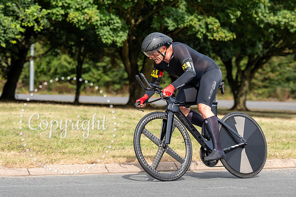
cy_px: 86
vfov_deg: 9.3
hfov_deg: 13.9
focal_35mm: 148
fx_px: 1215
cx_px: 182
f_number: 3.5
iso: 200
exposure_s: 1/1000
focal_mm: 108
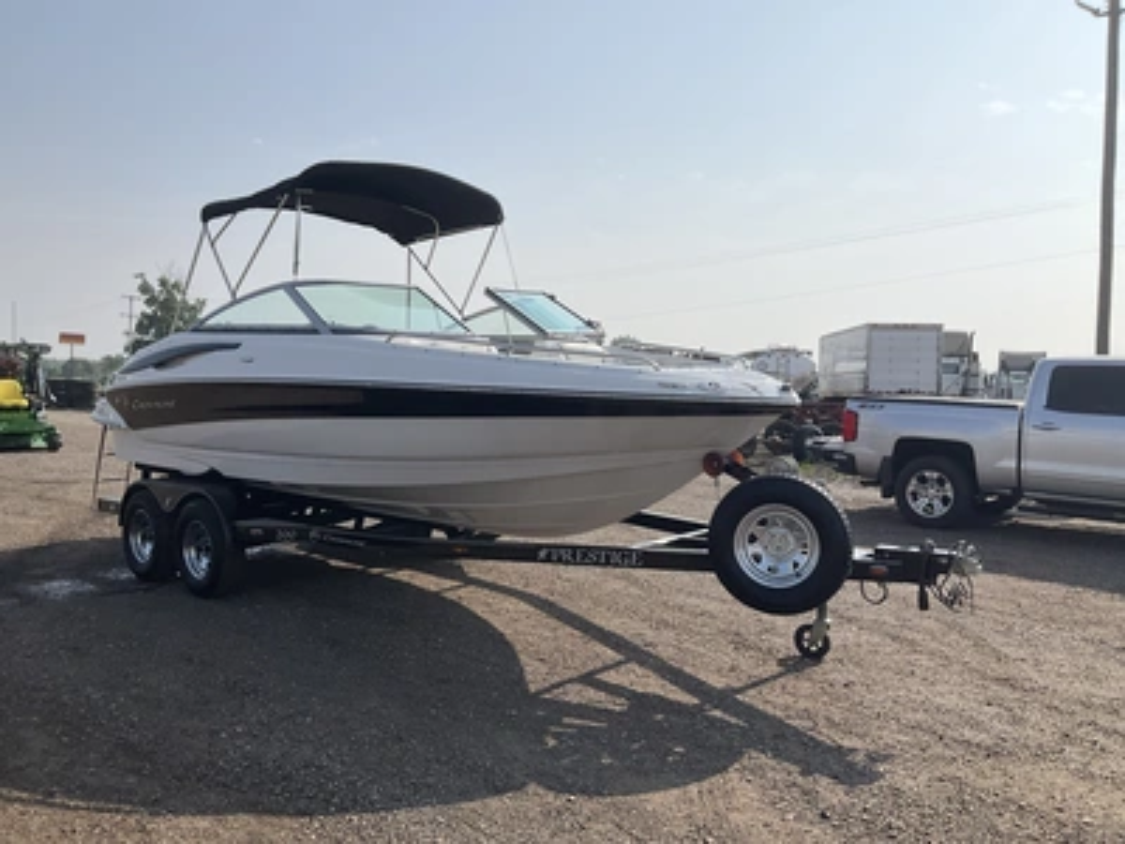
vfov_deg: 48.2
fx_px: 942
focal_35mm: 29
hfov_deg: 61.7
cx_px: 562
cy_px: 422
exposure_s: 1/4405
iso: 25
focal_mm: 3
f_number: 1.8
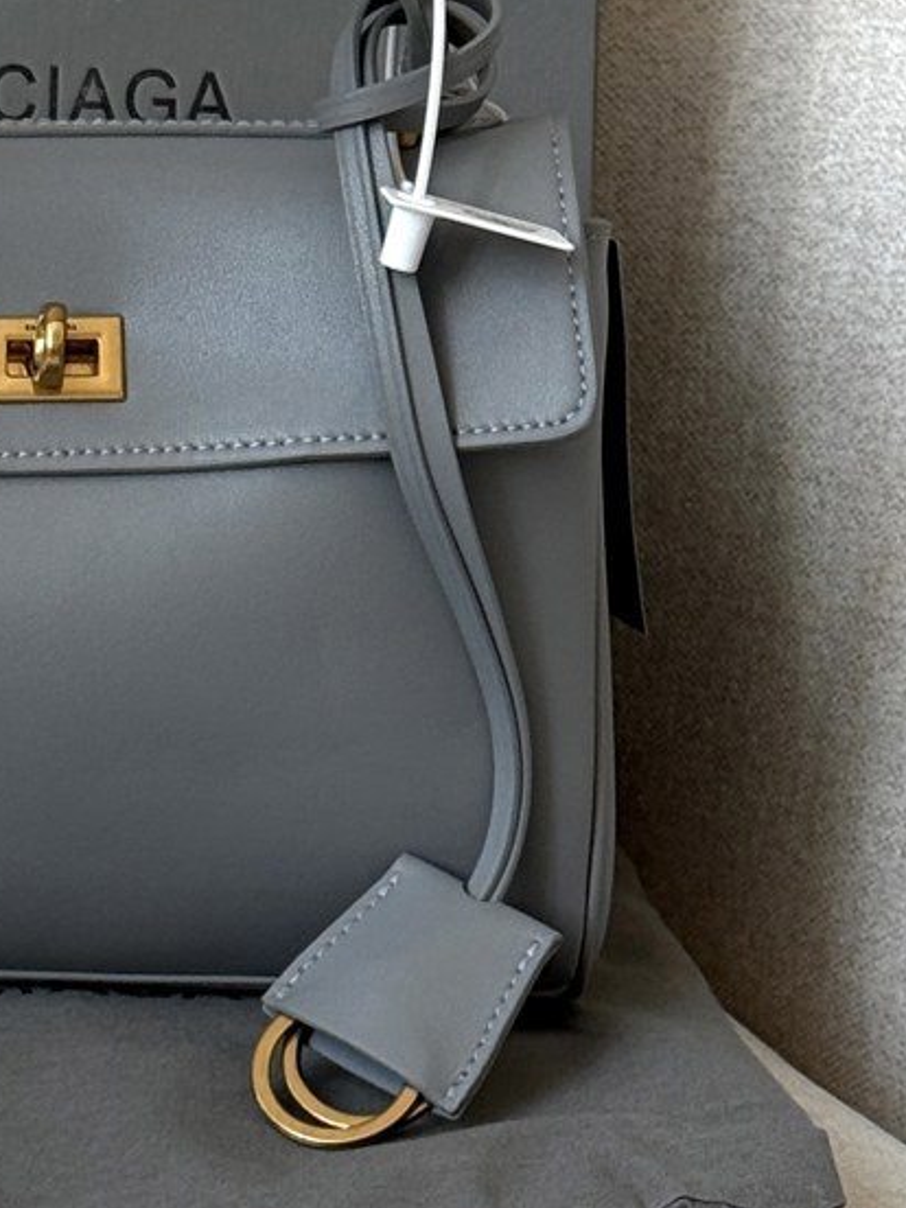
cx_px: -2
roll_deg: -1.3
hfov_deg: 8.5
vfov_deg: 11.4
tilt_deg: -18.1
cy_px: 490
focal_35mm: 174
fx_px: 6072
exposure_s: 1/121
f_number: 1.78
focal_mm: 6.76
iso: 80
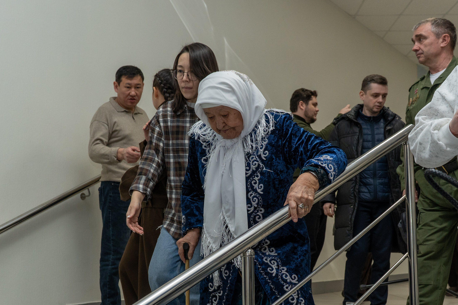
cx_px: 213
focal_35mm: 45
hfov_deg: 43.1
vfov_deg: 29.4
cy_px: 203
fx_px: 579
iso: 1250
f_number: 4.5
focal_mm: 28
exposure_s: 1/160
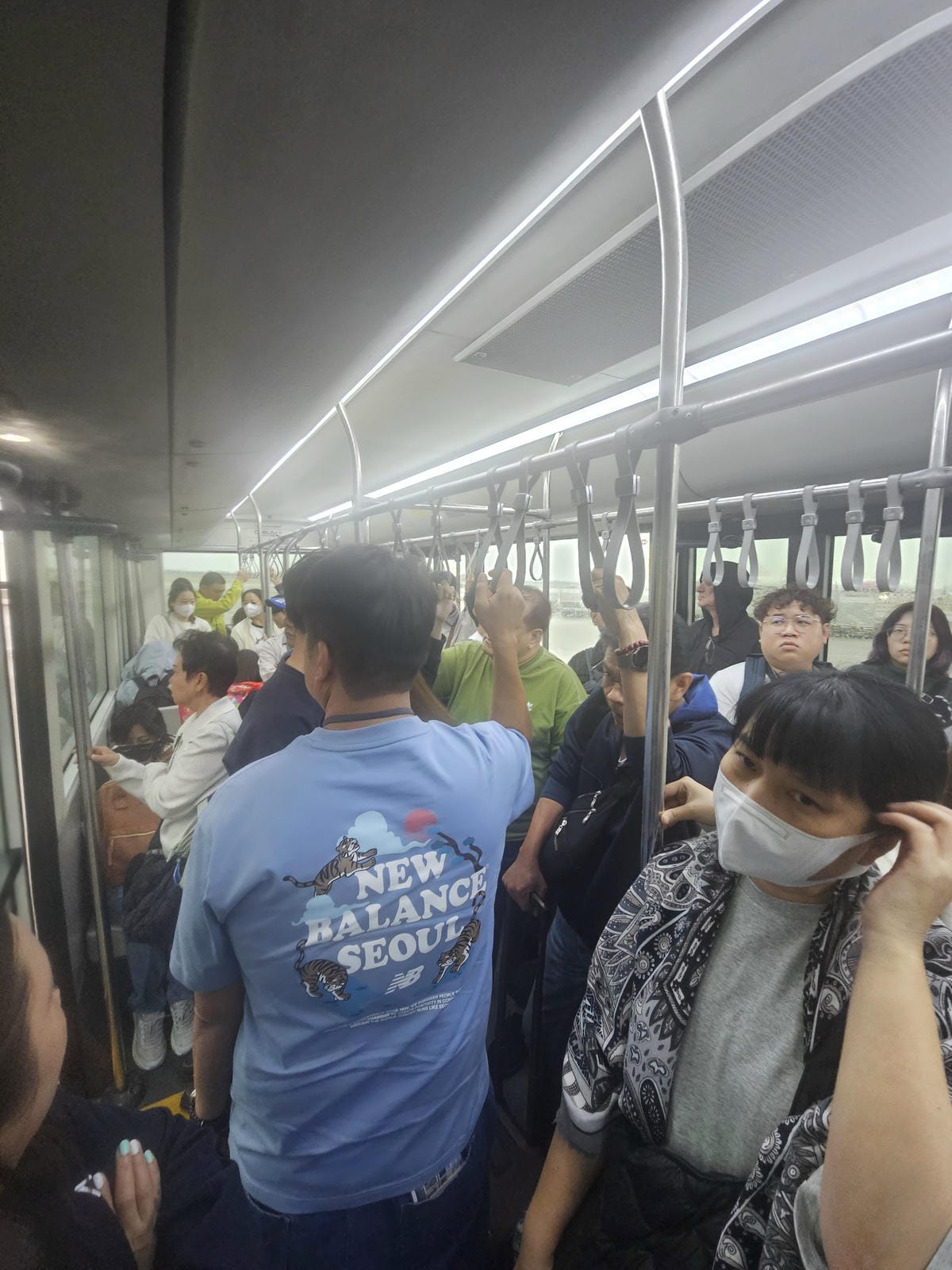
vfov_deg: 106.2
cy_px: 635
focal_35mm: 13
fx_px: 477
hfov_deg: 89.9
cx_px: 476
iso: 320
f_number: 2.2
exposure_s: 1/30
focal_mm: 2.2
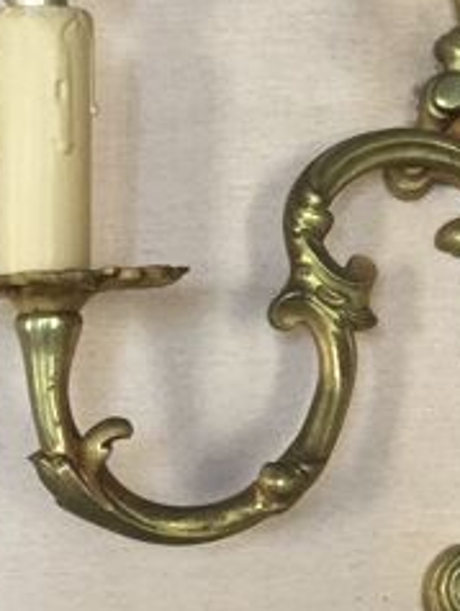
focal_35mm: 104
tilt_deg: +7.2
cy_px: 141
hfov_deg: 13.7
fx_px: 1839
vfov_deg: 18.7
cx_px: 609
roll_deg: -0.5
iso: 100
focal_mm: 3.3
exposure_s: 1/33
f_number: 2.4
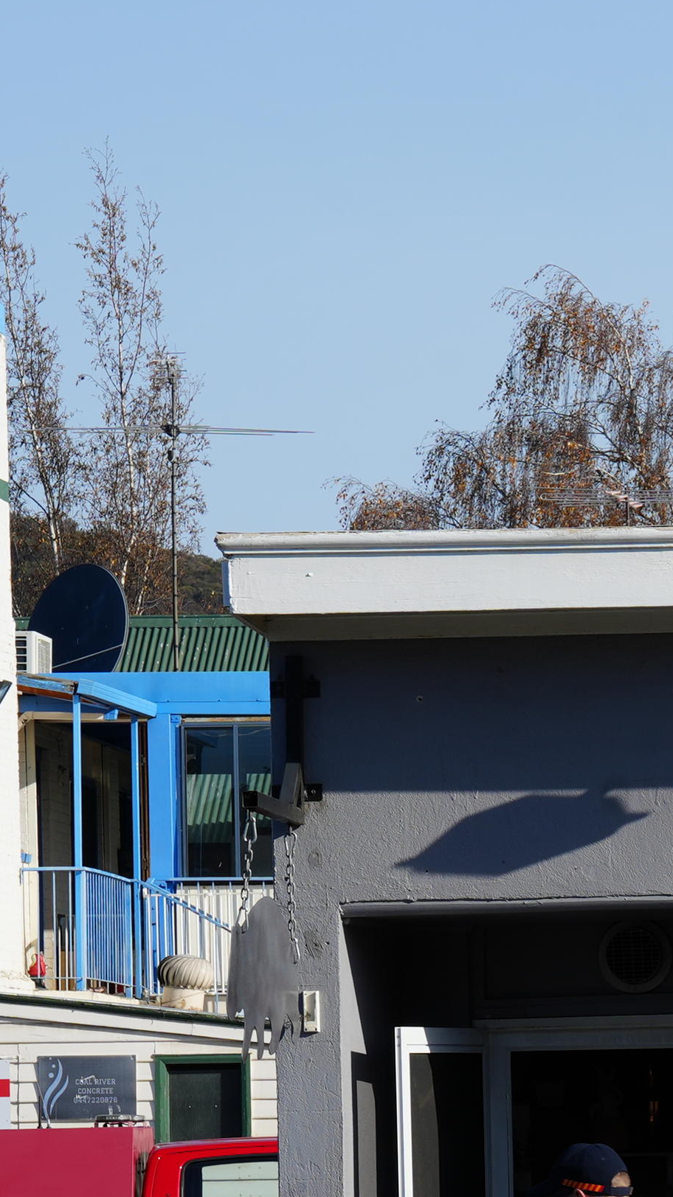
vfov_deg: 9.5
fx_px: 7172
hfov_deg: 5.3
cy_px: 1021
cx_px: 1159
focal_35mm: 226
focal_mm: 70
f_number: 10
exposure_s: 1/200
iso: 100
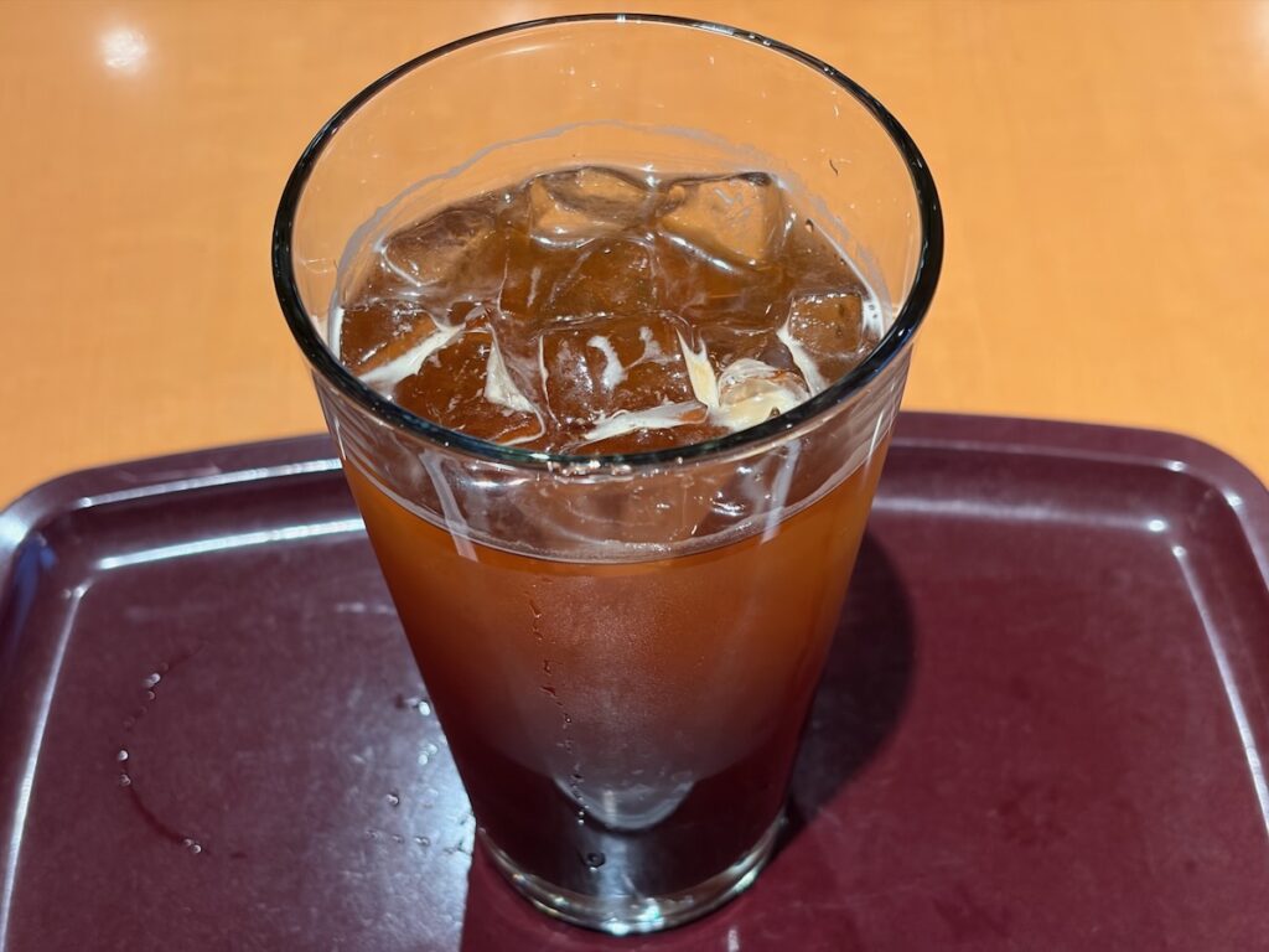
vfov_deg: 28.0
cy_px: 476
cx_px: 634
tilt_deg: -48.6
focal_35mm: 52
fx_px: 1906
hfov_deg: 36.8
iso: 200
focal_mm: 5.96
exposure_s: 1/33
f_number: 1.6
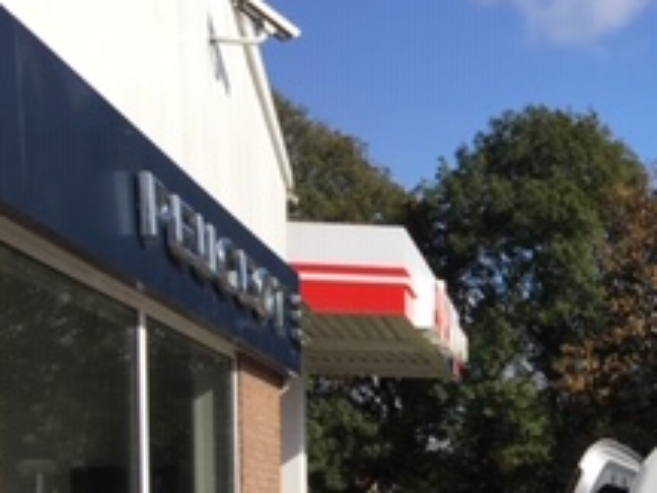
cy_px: 615
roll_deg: +0.3
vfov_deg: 16.4
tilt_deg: +0.2
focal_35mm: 86
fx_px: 1632
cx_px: 940
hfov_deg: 20.1
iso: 25
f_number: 2.2
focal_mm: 4.15
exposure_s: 1/1637
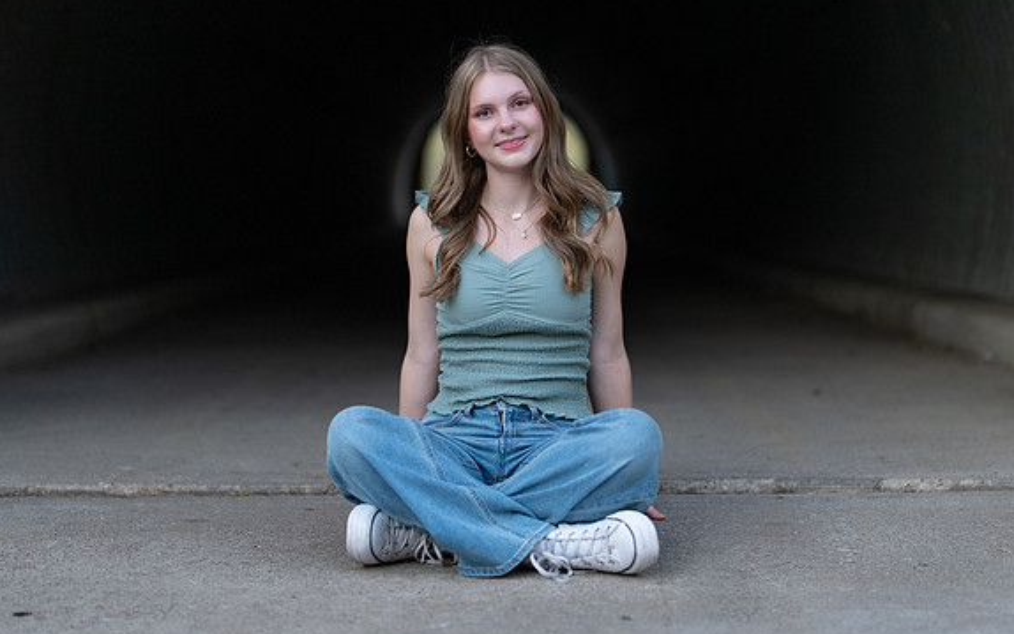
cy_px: 275
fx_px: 2018
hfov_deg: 28.2
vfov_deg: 17.9
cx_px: 523
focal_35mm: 73
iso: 250
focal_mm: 50
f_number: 1.2
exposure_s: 1/320
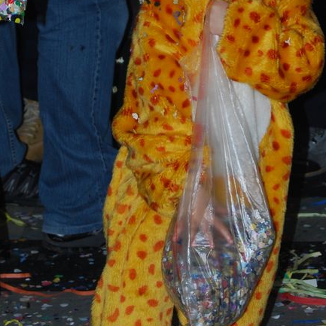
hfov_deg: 9.5
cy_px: 106
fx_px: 1960
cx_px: 198
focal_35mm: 184
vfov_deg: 9.5
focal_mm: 52
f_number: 5.6
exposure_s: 1/60
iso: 220
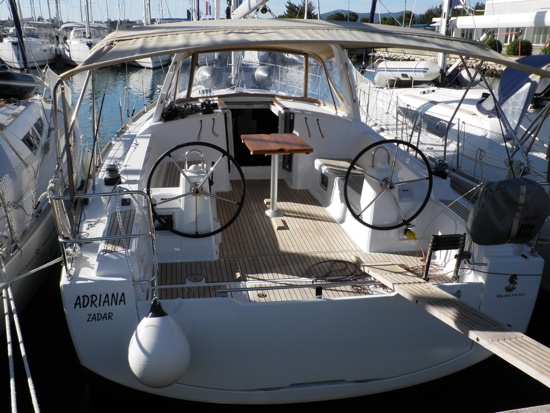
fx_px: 572
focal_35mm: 36
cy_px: 206
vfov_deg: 39.7
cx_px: 275
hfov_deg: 51.4
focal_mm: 6.3
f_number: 5.6
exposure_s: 1/320
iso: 64
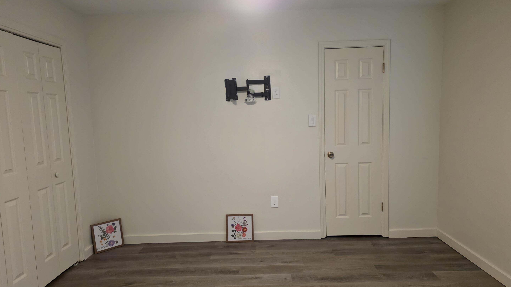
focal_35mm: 26
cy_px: 154
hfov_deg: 71.9
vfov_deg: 44.4
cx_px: 263
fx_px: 352
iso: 1000
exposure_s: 1/120
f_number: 1.7
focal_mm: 6.25
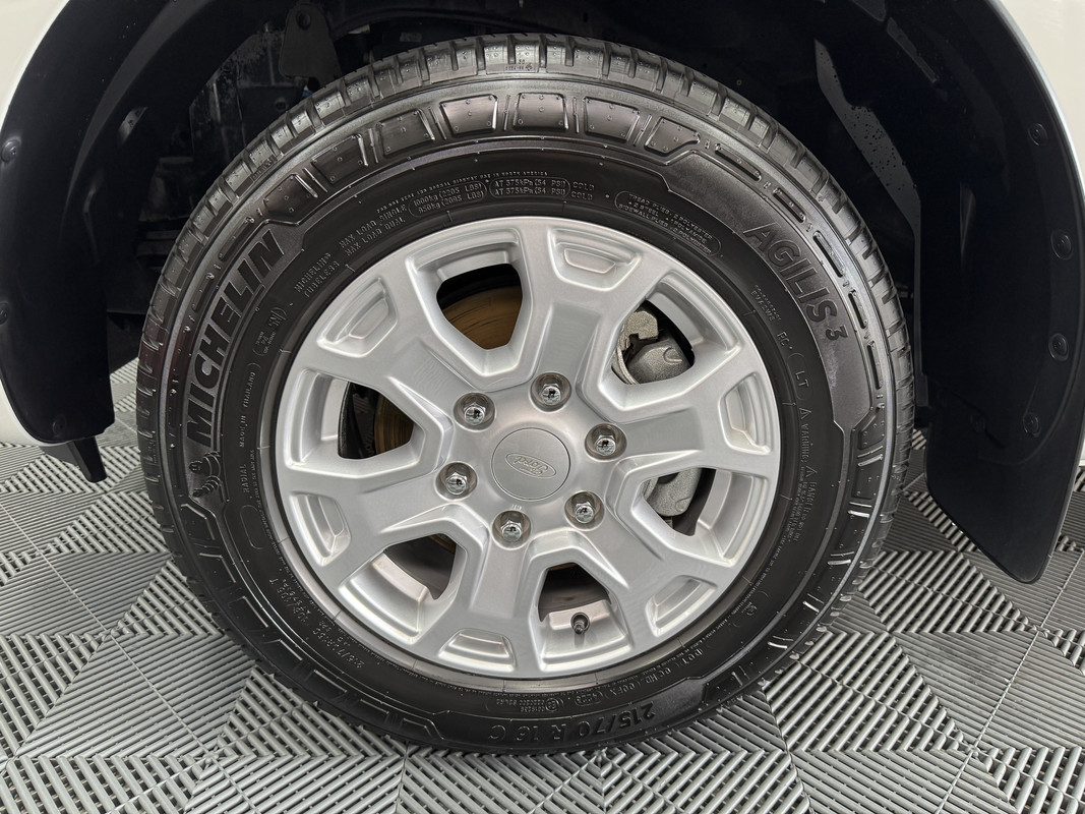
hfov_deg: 71.6
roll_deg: -0.3
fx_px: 752
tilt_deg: -20.2
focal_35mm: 24
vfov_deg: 56.8
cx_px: 542
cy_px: 407
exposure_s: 1/60
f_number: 1.78
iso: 250
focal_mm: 6.76
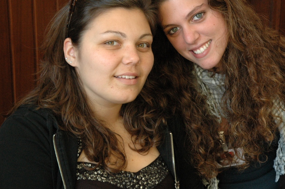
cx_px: 181
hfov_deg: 22.3
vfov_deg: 15.0
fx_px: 720
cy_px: 69
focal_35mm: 91
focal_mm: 46
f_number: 5.6
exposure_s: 1/40
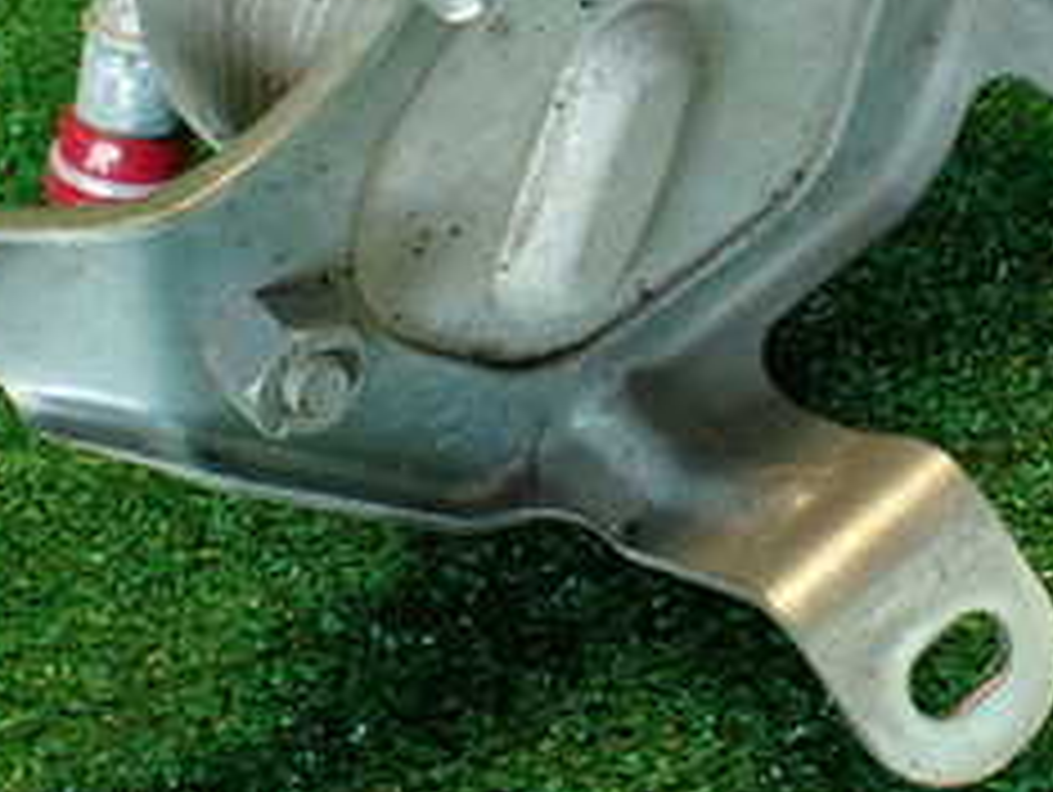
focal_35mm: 64
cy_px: 108
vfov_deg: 22.5
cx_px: 778
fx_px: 1949
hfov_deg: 29.8
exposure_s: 1/50
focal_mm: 4.5
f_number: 2
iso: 200
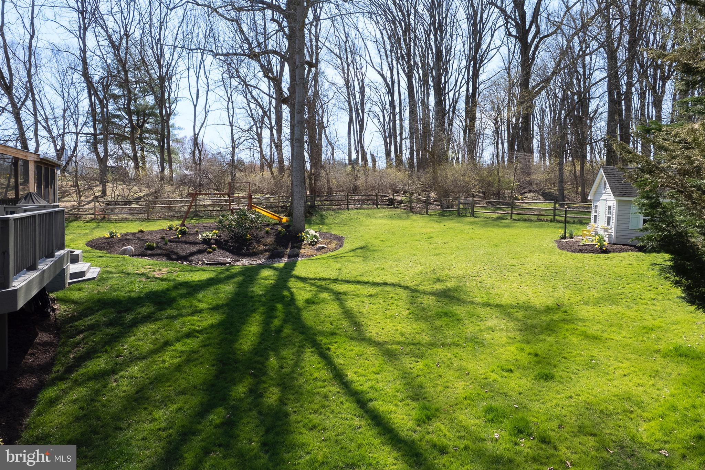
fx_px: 431
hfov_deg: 78.6
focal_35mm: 22
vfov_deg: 57.2
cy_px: 235
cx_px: 352
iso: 100
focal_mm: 8.38
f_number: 2.8
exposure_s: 1/800
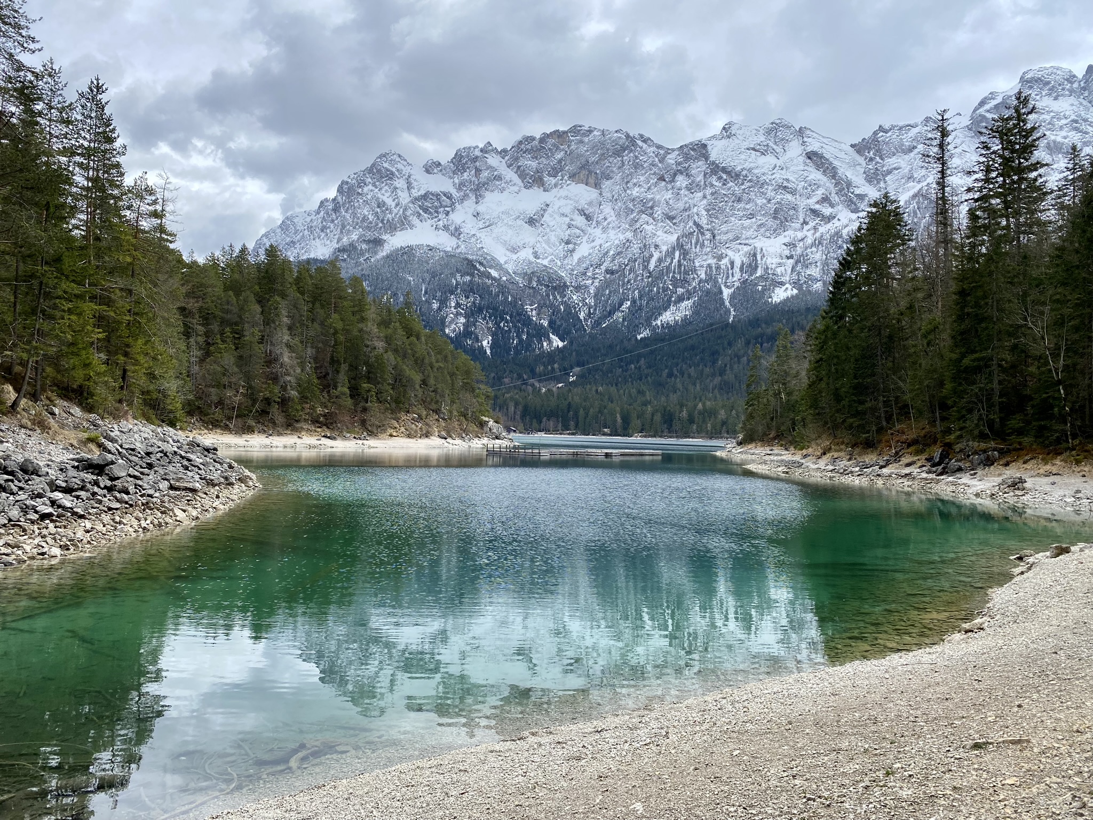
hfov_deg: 67.3
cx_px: 546
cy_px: 410
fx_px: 821
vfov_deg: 53.1
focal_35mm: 26
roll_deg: -1.7
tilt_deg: +1.8
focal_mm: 4.25
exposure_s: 1/2625
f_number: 1.8
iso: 32
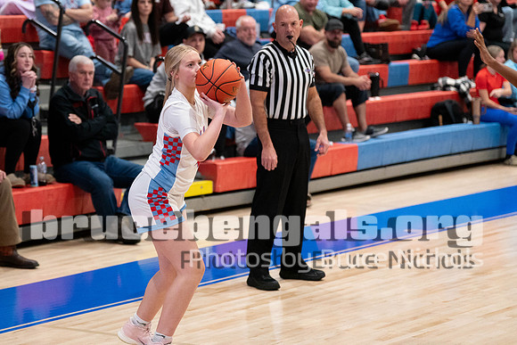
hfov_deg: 15.4
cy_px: 131
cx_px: 197
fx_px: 1905
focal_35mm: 133
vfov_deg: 10.3
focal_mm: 107
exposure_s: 1/1000
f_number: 2.8
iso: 5000
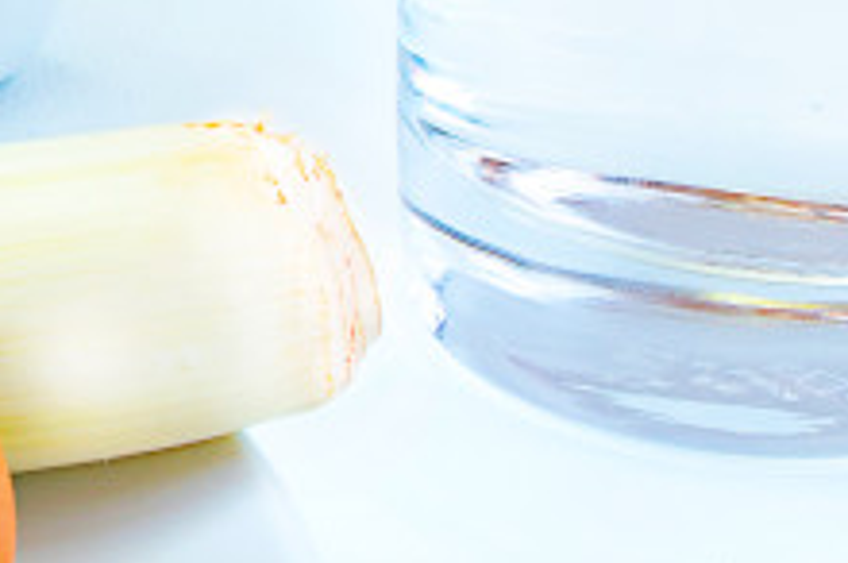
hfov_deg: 6.8
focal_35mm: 287
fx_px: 6744
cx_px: -1145
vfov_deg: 4.8
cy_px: 58
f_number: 16
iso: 100
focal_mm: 35
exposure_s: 1
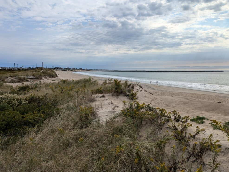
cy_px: 89
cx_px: 115
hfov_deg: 67.3
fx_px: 172
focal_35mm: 26
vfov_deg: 53.1
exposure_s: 1/3953
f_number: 1.89
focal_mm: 5.43
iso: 45
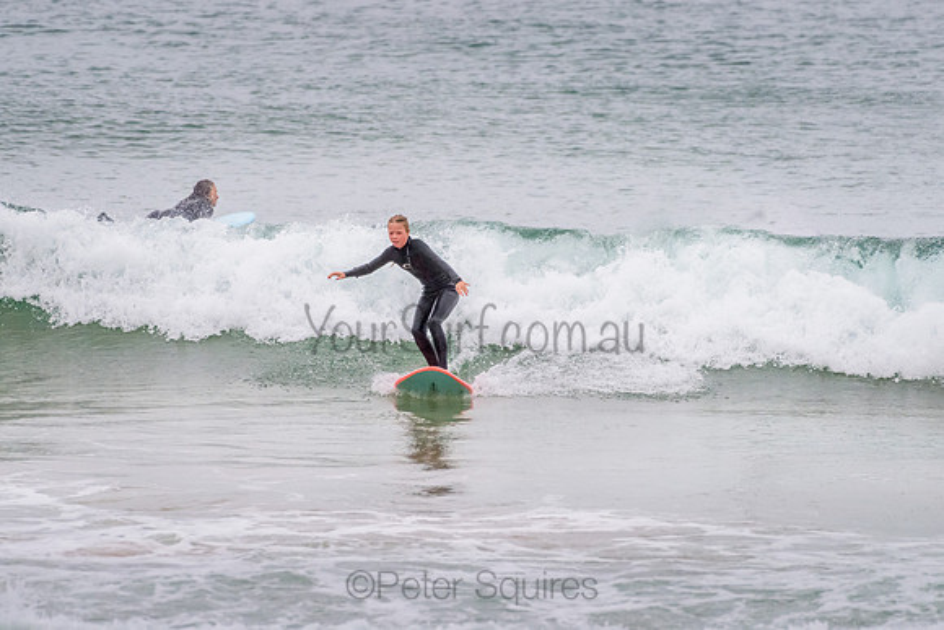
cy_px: 315
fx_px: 16086
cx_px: 472
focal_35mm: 613
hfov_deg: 3.4
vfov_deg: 2.2
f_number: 5.6
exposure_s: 1/1000
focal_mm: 500
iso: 900
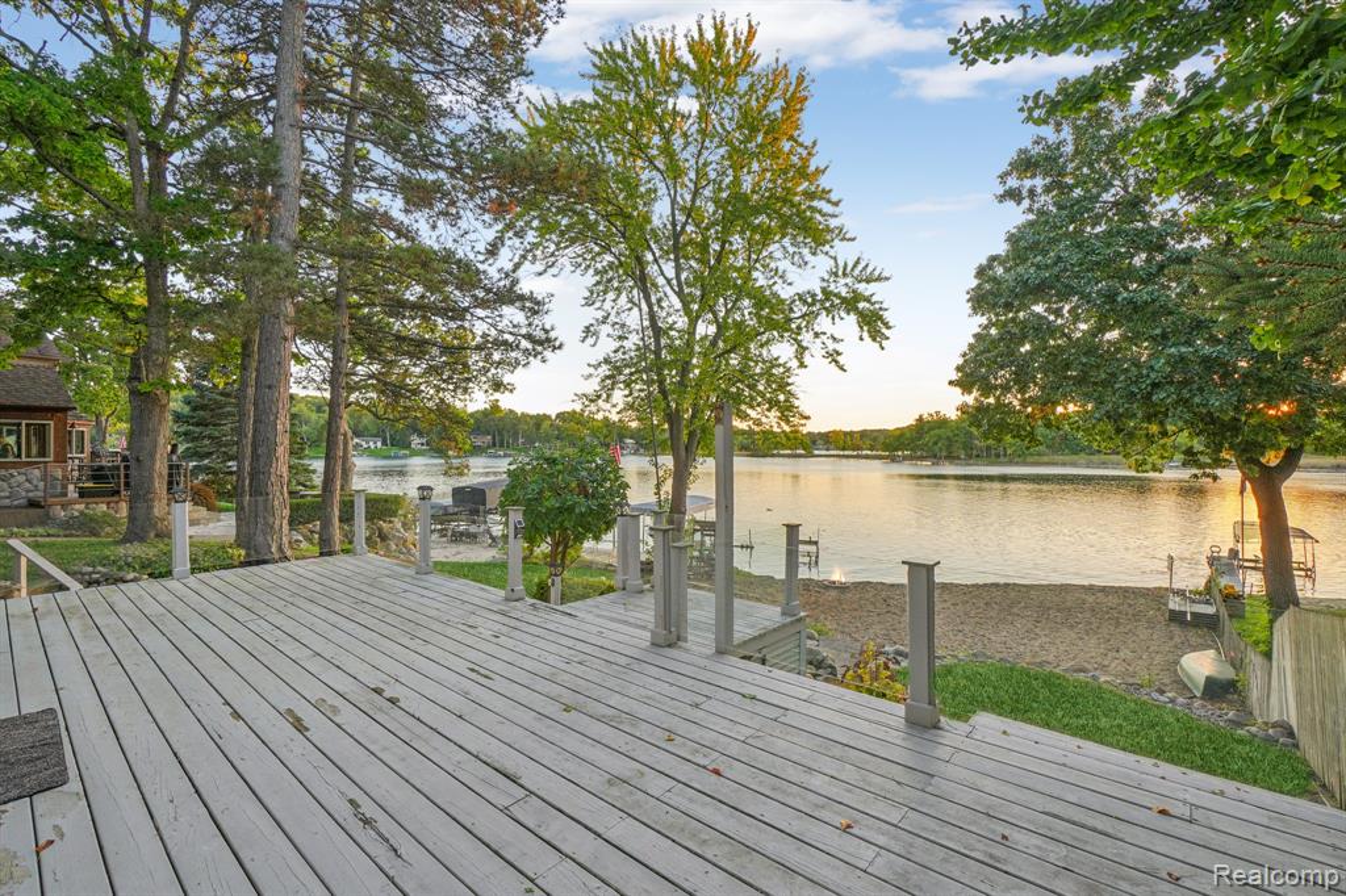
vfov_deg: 77.3
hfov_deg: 100.4
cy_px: 448
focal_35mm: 15
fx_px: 561
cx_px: 673
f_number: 8
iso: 160
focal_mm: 10
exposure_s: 1/30
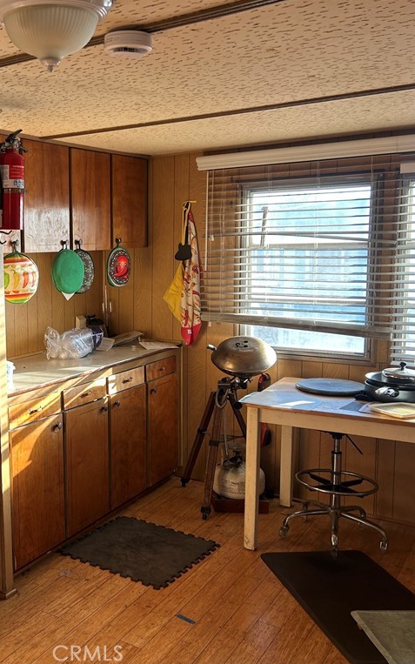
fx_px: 669
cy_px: 332
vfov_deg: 52.7
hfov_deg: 32.5
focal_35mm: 37
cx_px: 30
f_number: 1.5
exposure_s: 1/121
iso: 50
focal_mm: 5.7
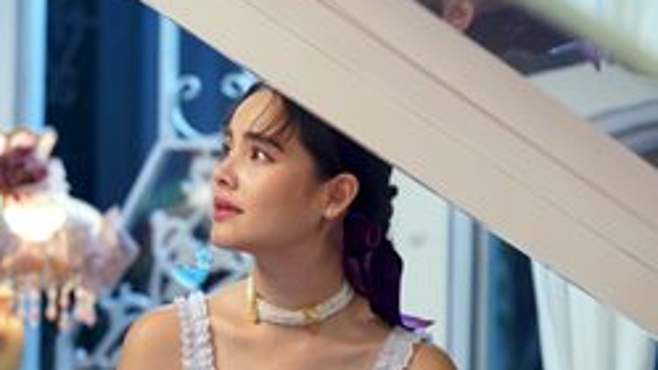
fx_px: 3088
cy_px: 276
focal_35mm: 177
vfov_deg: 6.9
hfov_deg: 12.2
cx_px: 320
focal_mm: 105
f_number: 2.8
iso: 2000
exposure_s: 1/100
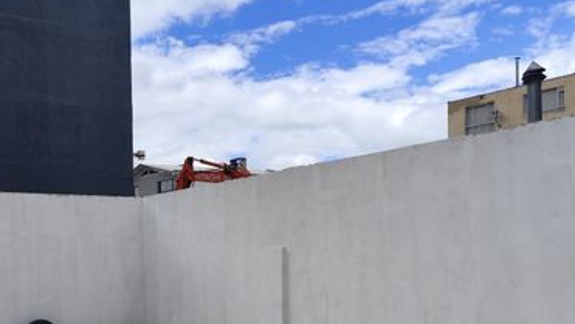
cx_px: 92
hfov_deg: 42.8
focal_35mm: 45
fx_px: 686
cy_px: 296
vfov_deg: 25.7
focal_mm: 6.19
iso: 50
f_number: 1.65
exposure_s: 1/1263
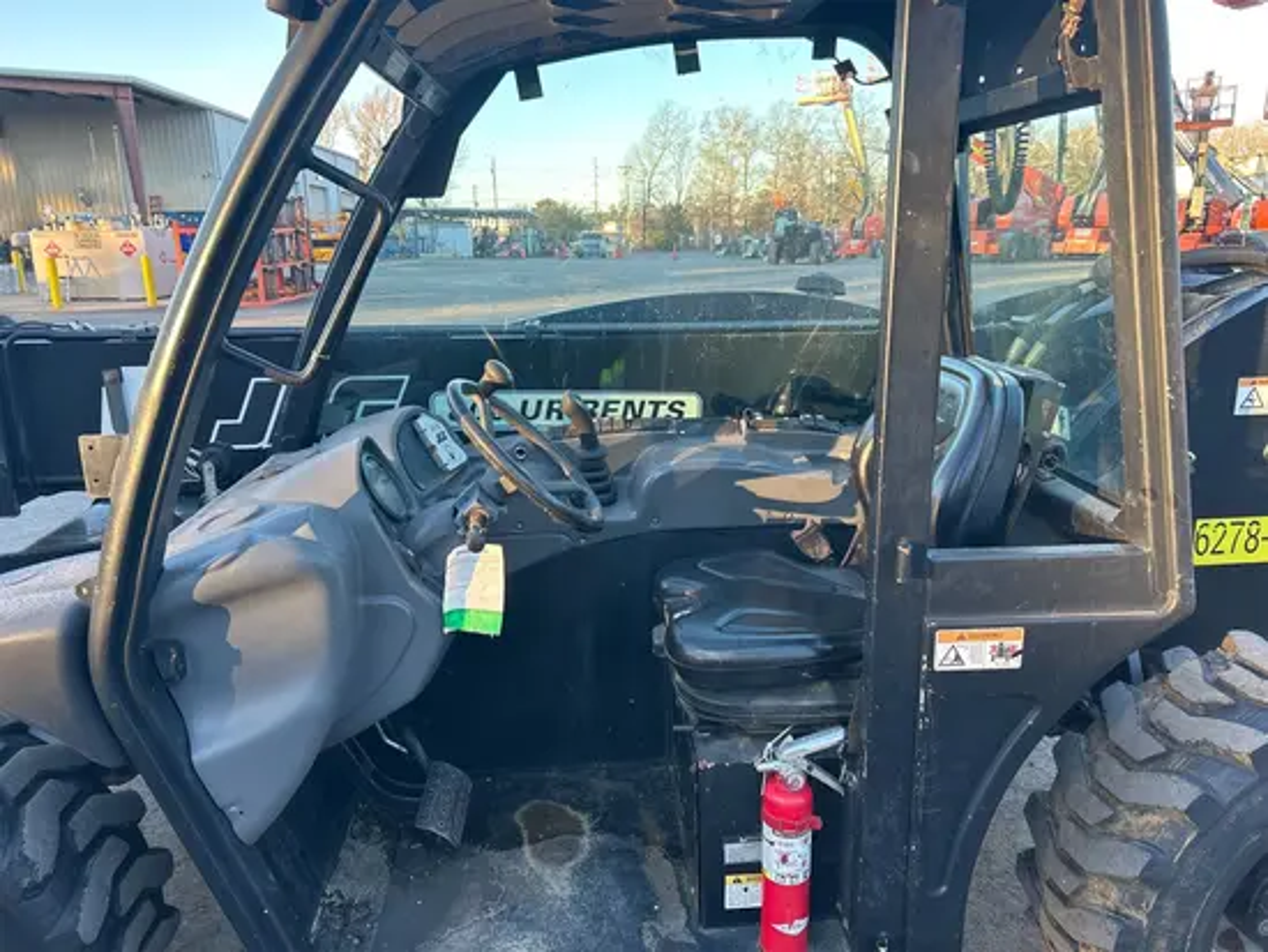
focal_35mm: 26
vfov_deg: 53.1
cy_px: 476
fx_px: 953
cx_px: 634
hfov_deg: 67.3
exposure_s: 1/167
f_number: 1.5
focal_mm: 5.7
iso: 50
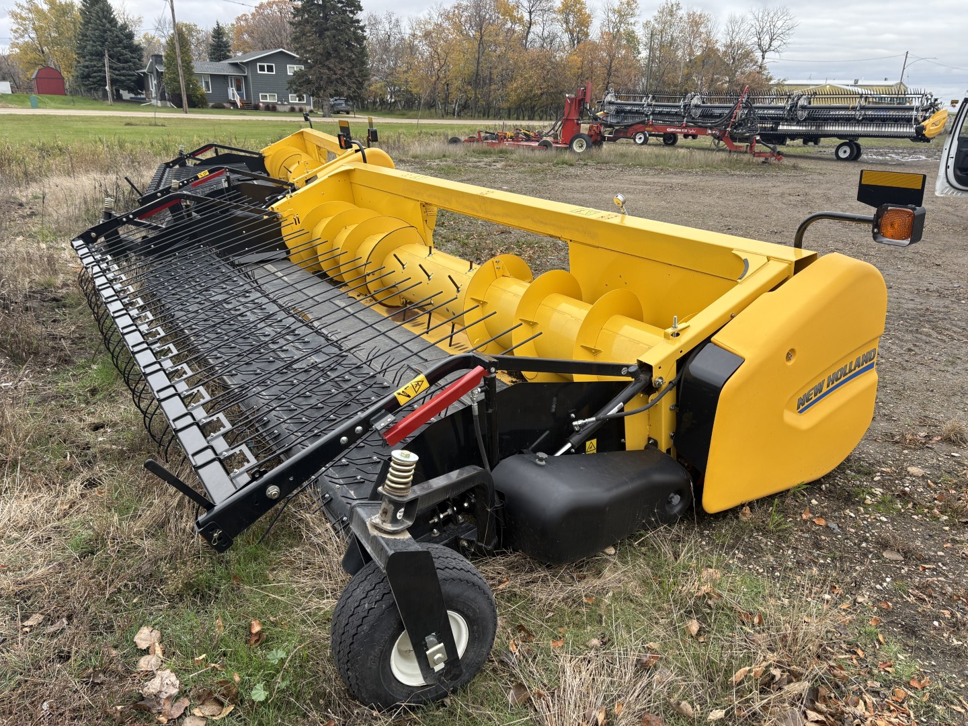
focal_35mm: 26
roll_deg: -0.3
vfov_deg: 53.1
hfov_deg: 67.3
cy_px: 363
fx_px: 727
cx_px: 484
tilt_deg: -20.0
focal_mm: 5.96
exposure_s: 1/122
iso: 40
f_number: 1.6
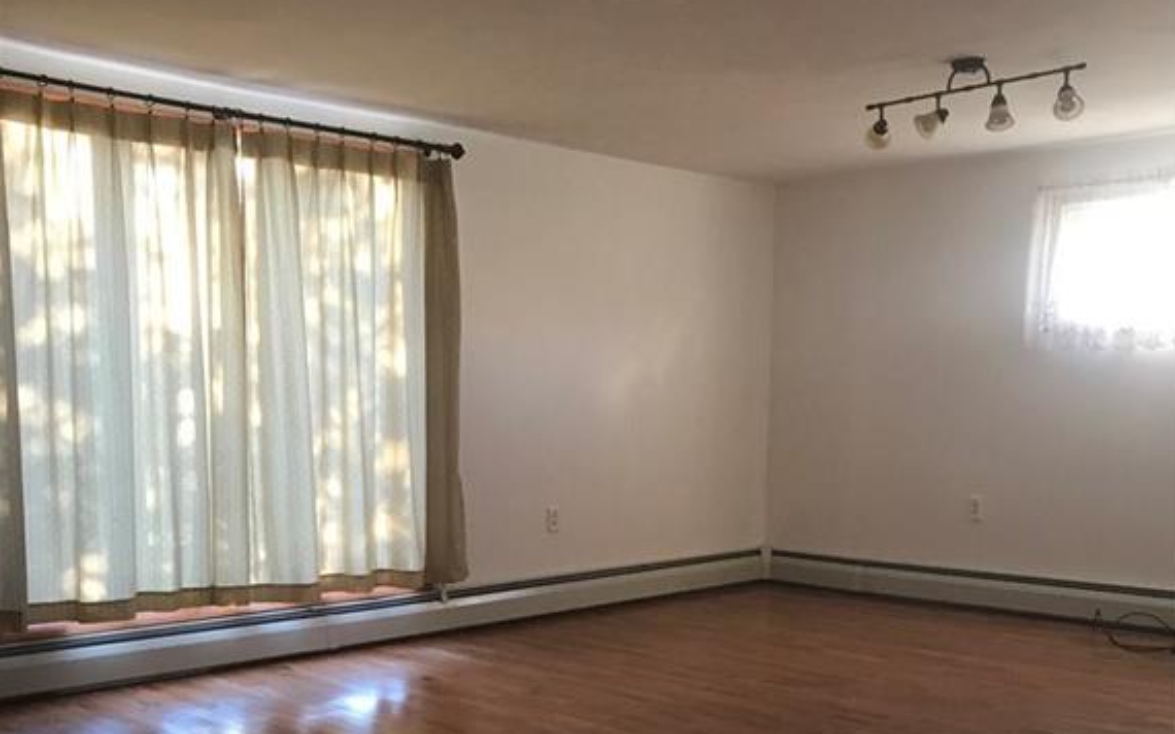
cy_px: 581
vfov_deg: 31.2
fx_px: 1281
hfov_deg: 49.3
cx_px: 592
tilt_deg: -7.8
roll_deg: -0.4
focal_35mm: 40
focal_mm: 3.99
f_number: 1.8
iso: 50
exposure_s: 1/15
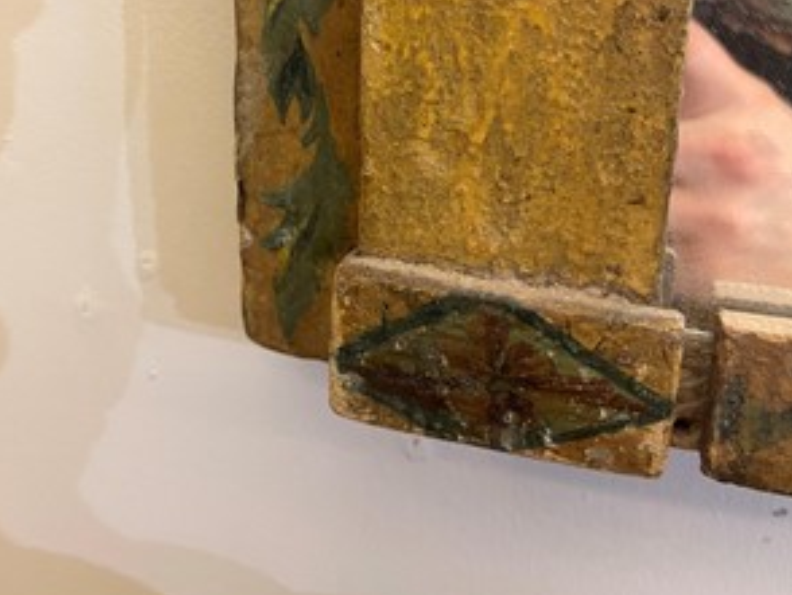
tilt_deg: -13.6
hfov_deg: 53.9
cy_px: 97
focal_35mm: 34
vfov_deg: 39.7
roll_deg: -1.8
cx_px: 396
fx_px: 779
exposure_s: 1/50
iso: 320
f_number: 1.6
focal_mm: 5.1
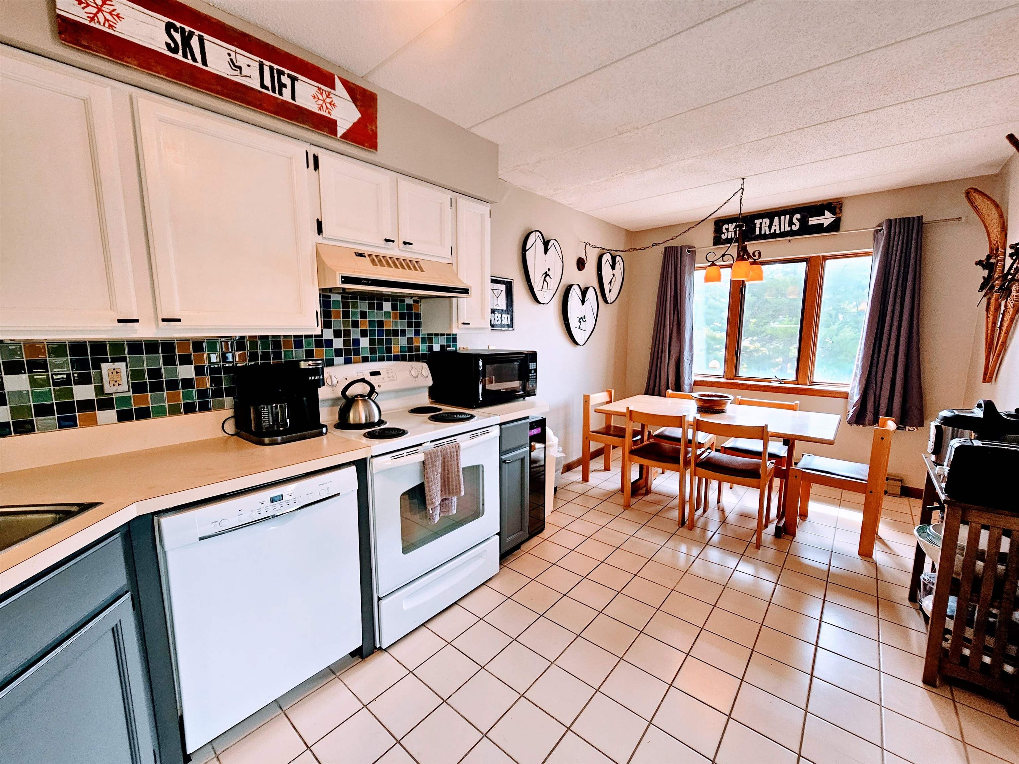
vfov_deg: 89.9
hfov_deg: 106.2
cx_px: 510
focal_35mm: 13
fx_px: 383
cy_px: 382
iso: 100
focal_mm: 2.2
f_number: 2.2
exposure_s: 1/60
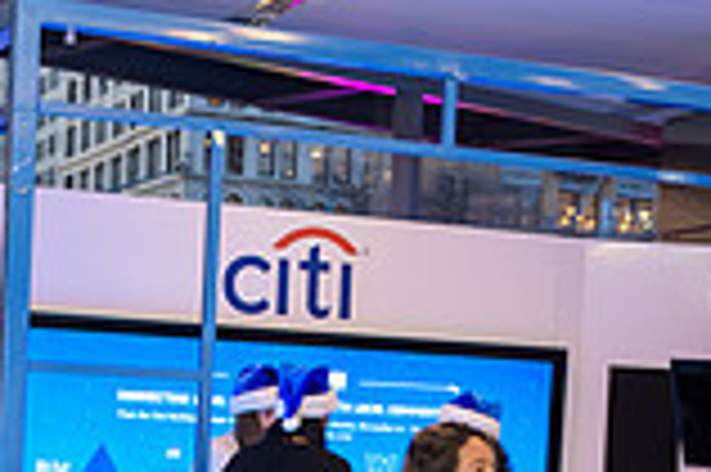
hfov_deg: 17.9
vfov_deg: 11.7
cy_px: 605
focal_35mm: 114
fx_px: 2249
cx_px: 472
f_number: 3.2
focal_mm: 31
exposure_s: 1/125
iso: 800
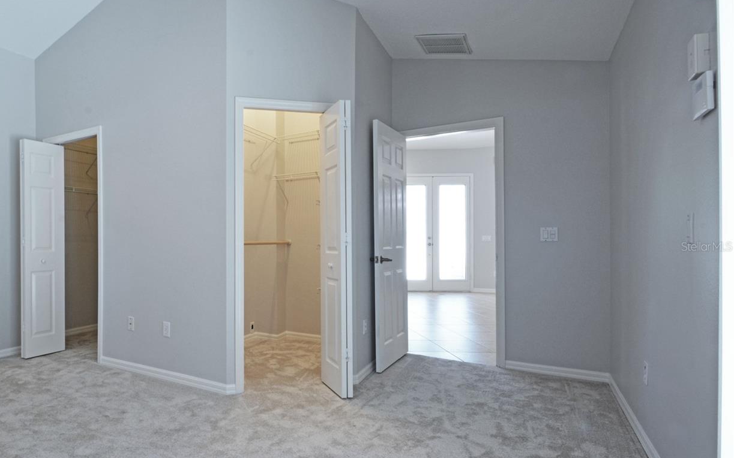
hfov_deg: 82.6
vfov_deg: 59.6
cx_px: 254
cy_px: 246
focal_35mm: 20
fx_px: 400
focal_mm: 10
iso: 160
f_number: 16
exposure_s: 1/1.3
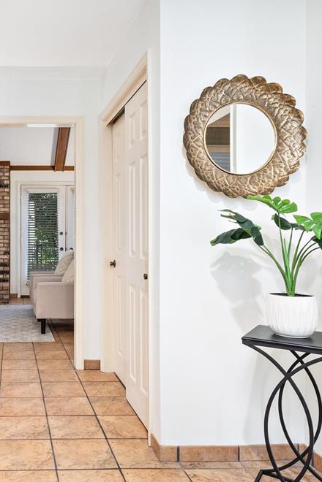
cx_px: 23
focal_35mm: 31
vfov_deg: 60.3
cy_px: 244
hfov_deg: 38.9
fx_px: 416
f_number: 8
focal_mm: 10
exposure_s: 1/50
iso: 400
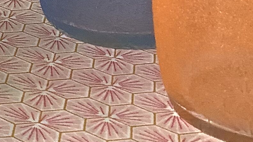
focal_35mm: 138
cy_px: -72
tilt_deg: -14.6
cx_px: -231
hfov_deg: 13.6
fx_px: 926
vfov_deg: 8.6
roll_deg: +1.6
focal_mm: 3.3
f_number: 2.4
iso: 100
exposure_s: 1/60
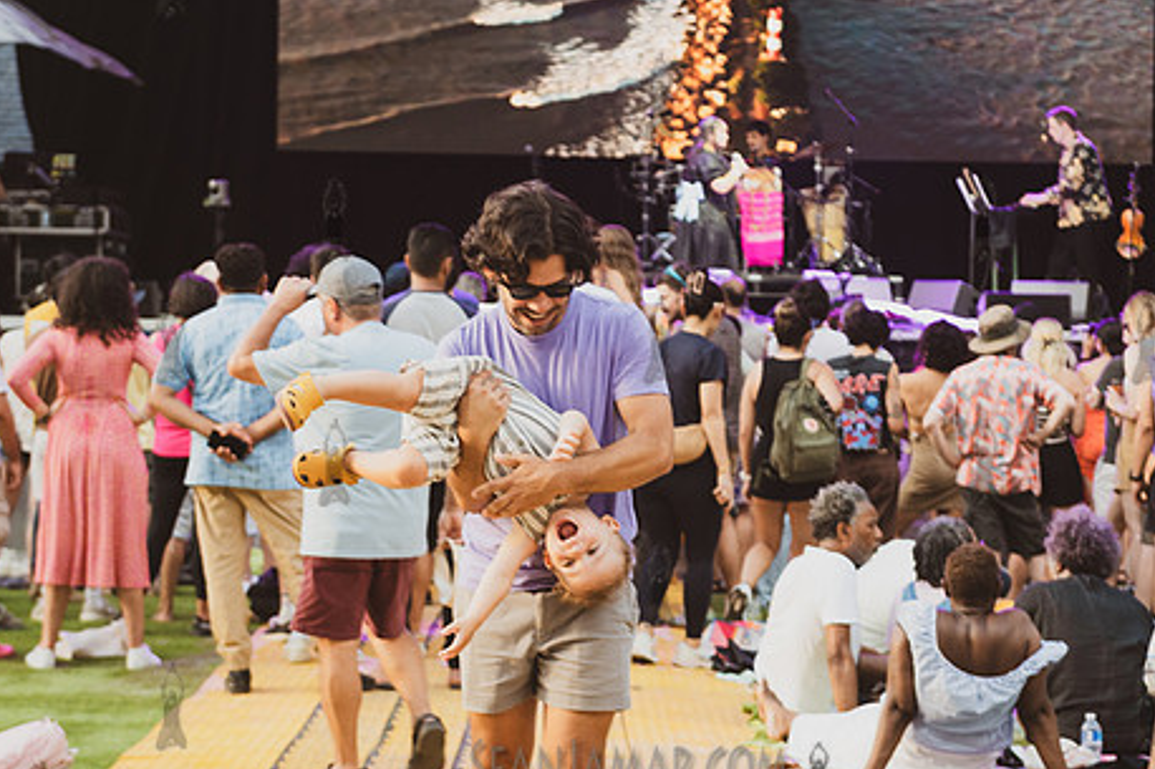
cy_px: 386
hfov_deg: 20.2
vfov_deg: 13.5
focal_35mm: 101
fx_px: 3239
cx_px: 612
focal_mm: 70
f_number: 4
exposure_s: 1/250
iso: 1000
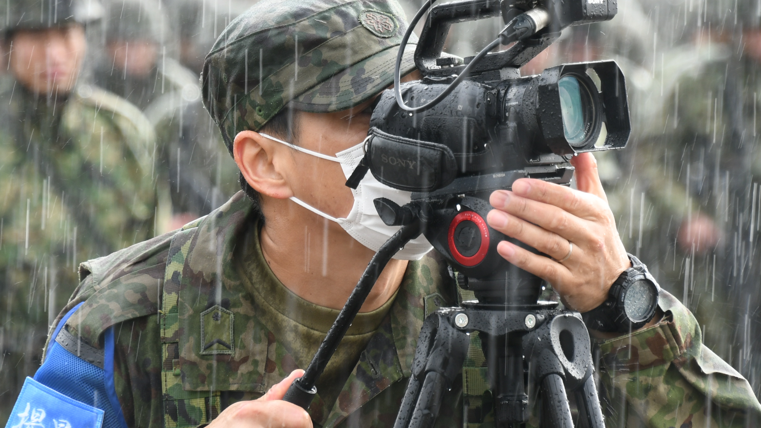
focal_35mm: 428
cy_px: 98
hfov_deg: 5.0
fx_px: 8637
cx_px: 365
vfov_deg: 2.8
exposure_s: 1/160
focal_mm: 160
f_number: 8
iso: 200
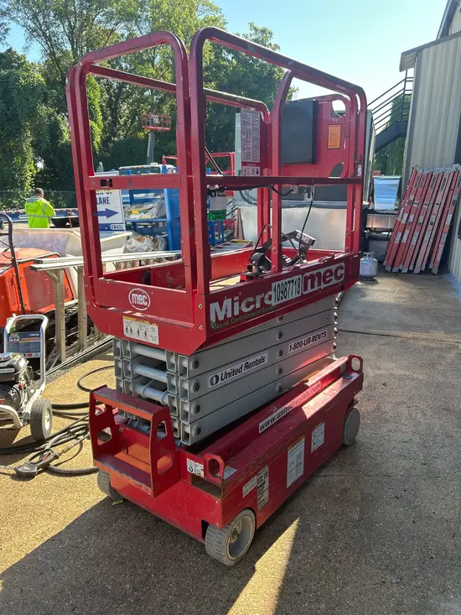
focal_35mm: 26
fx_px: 462
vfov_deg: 67.3
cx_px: 230
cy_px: 308
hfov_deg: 53.1
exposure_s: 1/567
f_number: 1.5
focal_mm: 5.7
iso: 50
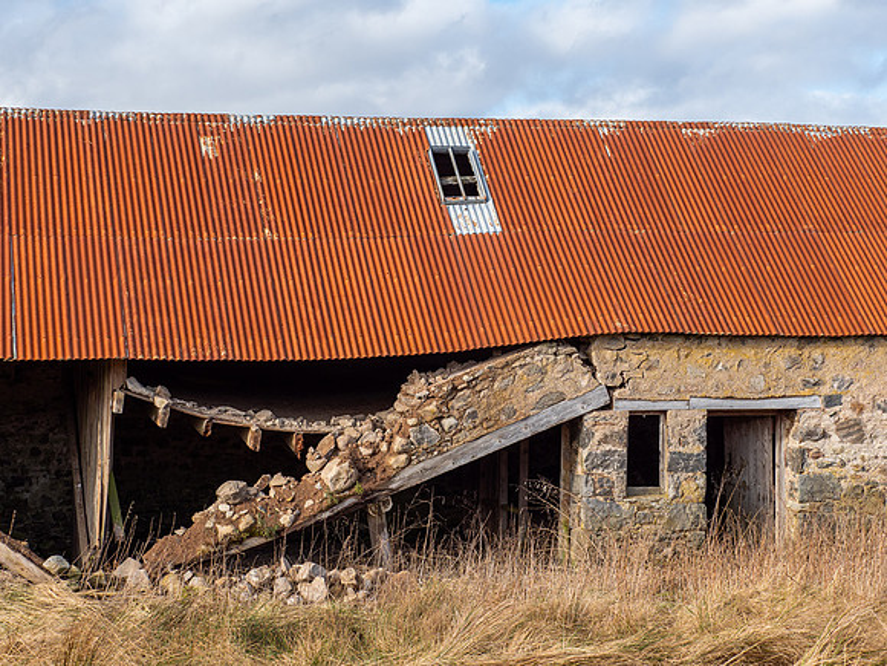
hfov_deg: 24.4
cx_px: 444
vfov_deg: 18.4
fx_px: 2050
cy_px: 333
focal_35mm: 80
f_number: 7.1
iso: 200
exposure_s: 1/200
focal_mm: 40
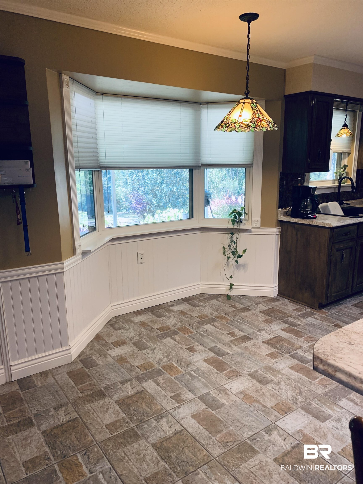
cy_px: 242
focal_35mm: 26
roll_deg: +0.4
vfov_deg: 67.3
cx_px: 182
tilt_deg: -11.4
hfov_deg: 53.1
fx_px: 364
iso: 125
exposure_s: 1/60
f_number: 1.8
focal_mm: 4.25
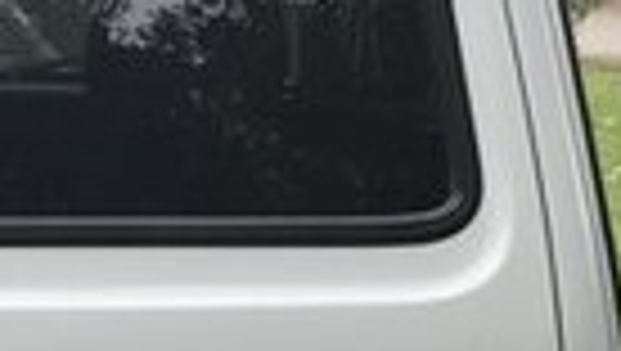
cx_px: -32
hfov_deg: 14.4
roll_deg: +0.9
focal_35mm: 146
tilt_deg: -17.0
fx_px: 2407
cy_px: 682
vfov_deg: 8.0
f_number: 1.8
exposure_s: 1/311
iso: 20
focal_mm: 3.99
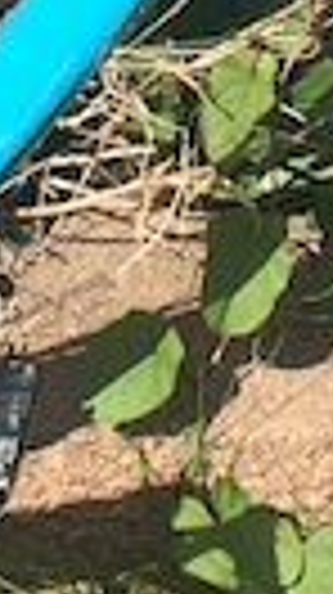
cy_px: -117
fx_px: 3856
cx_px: 122
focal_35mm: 245
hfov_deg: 4.9
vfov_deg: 8.7
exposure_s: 1/1580
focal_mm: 4.15
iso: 32
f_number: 2.2
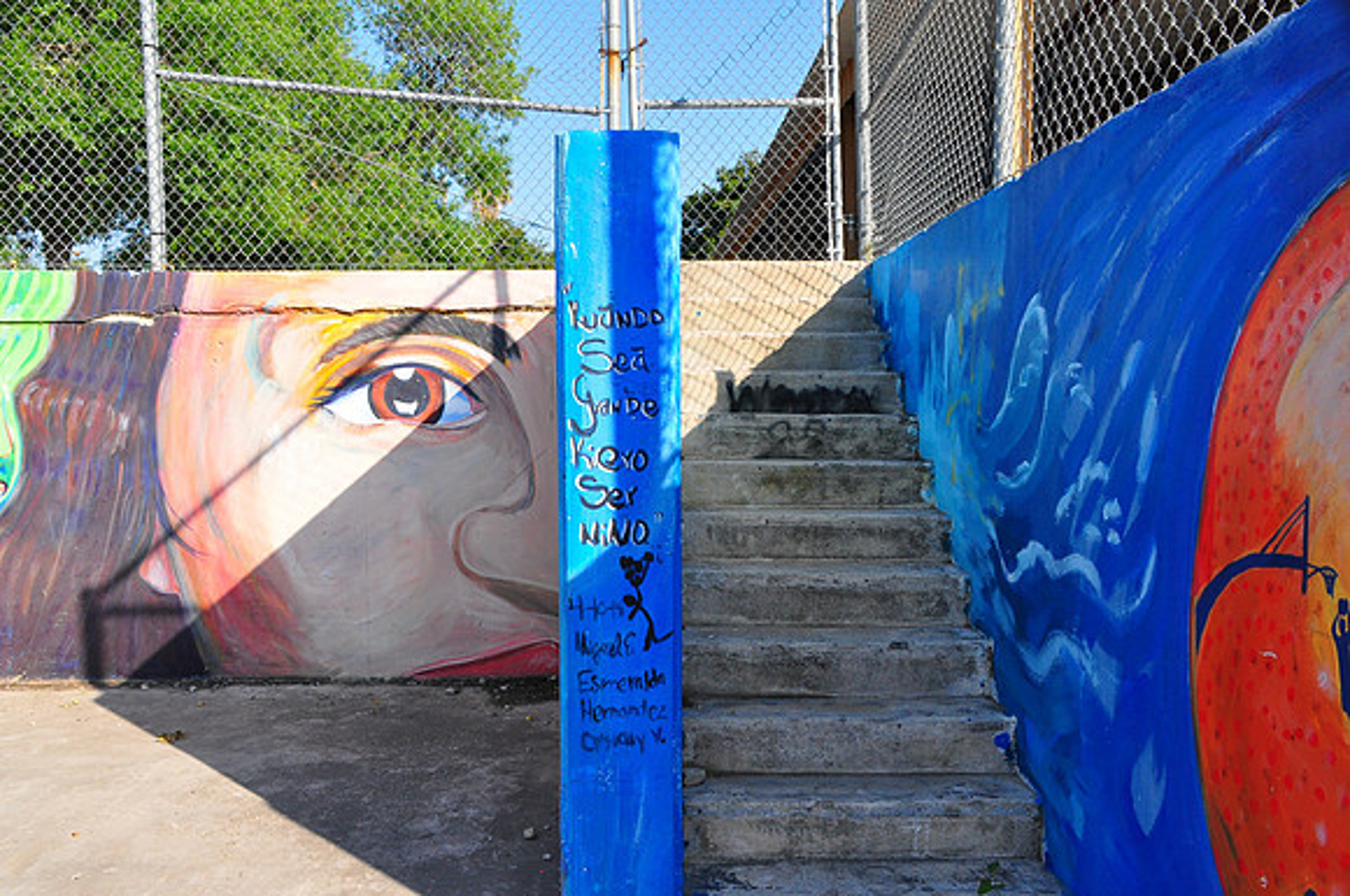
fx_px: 1236
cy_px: 448
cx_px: 675
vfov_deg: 39.9
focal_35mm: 33
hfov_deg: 57.3
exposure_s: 1/500
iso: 800
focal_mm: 22
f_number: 11
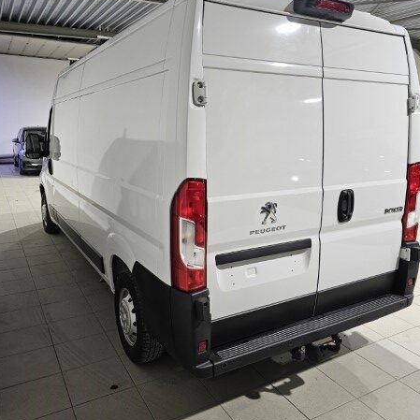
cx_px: 220
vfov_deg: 55.5
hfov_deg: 55.6
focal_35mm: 29
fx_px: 398
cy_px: 184
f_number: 1.7
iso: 200
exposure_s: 1/142
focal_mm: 6.3
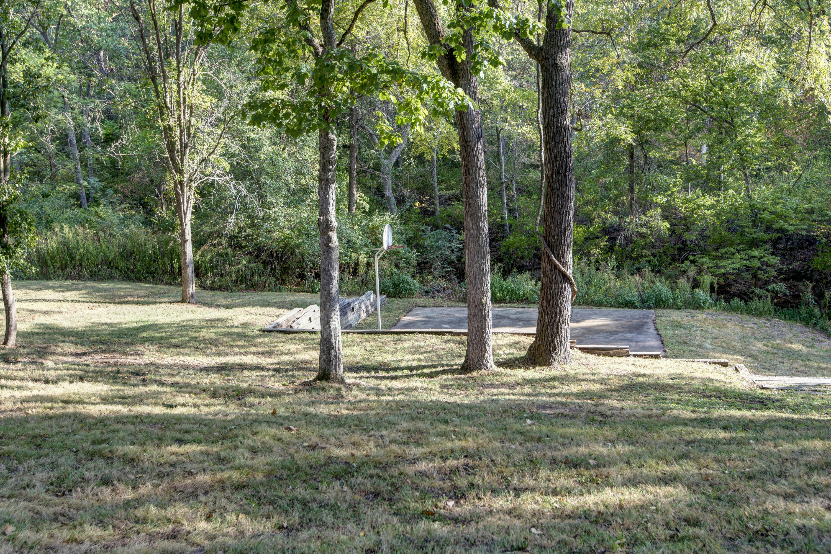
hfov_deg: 54.4
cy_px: 277
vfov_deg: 37.9
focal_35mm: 35
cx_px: 416
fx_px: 808
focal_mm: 35
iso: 100
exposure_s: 1/15
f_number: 6.7
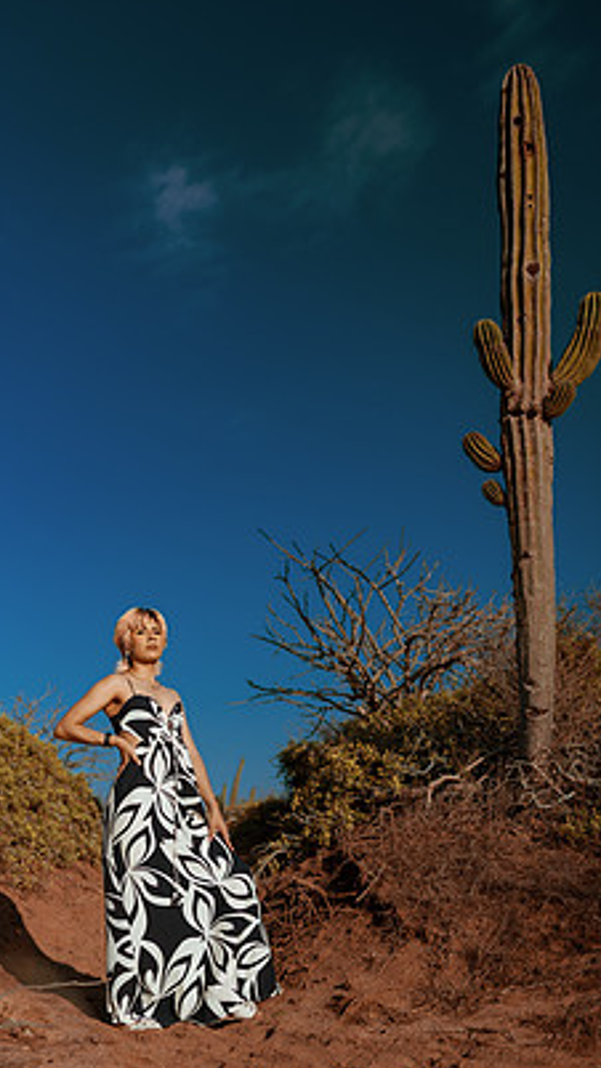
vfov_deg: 49.4
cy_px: 550
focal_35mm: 41
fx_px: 1162
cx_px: 261
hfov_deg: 29.0
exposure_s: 1/8000
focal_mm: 35
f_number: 2
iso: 100
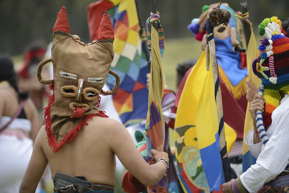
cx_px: 144
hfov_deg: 10.3
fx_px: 1606
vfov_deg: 6.9
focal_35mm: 200
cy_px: 96
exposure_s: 1/640
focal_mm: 200
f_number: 4
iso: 125
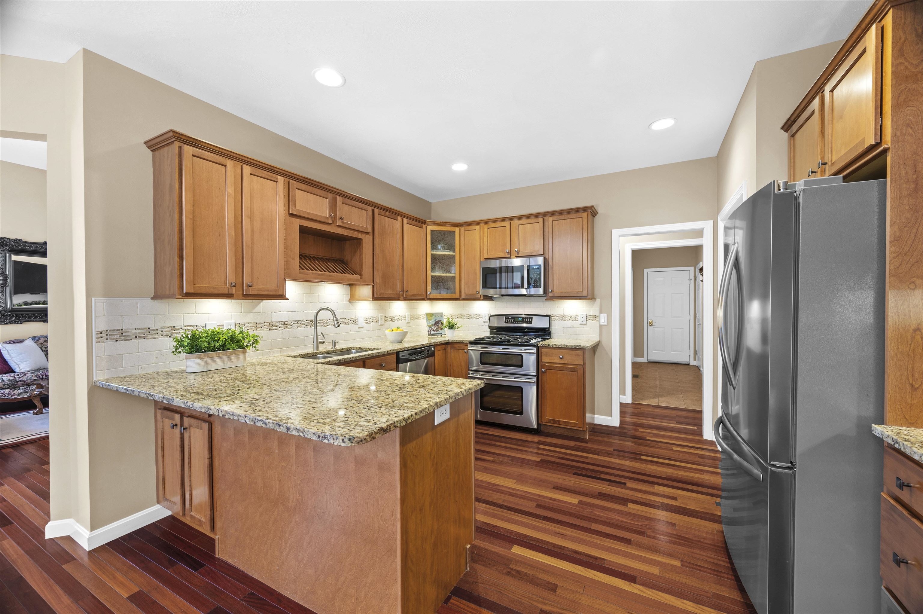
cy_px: 307
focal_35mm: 14
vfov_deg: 81.1
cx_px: 462
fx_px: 359
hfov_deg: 104.3
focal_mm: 14
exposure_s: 5
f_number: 7.1
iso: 250
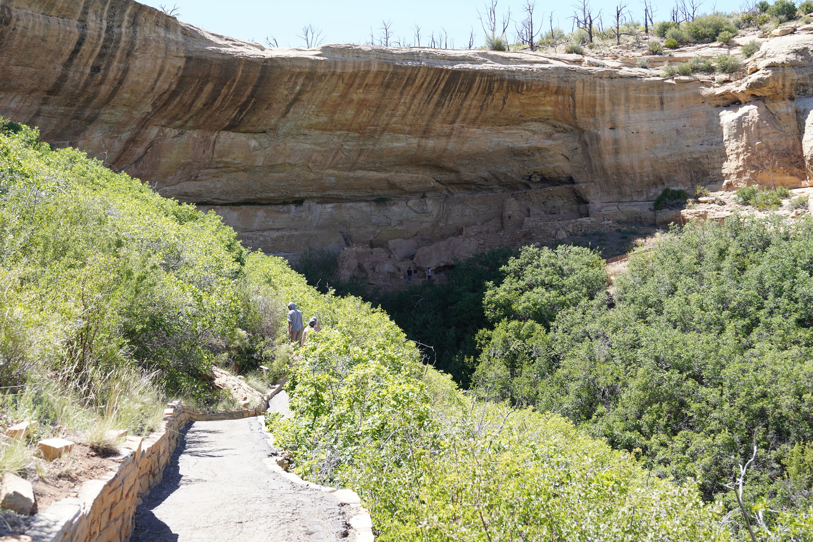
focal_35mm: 45
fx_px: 1016
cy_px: 271
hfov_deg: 43.6
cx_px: 406
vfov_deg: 29.9
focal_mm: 45
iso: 100
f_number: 7.1
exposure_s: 1/100
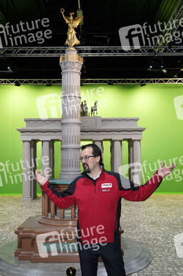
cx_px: 92
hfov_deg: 31.8
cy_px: 138
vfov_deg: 46.4
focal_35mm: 42
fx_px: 321
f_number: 7.1
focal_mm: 42
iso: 1600
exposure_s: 1/60
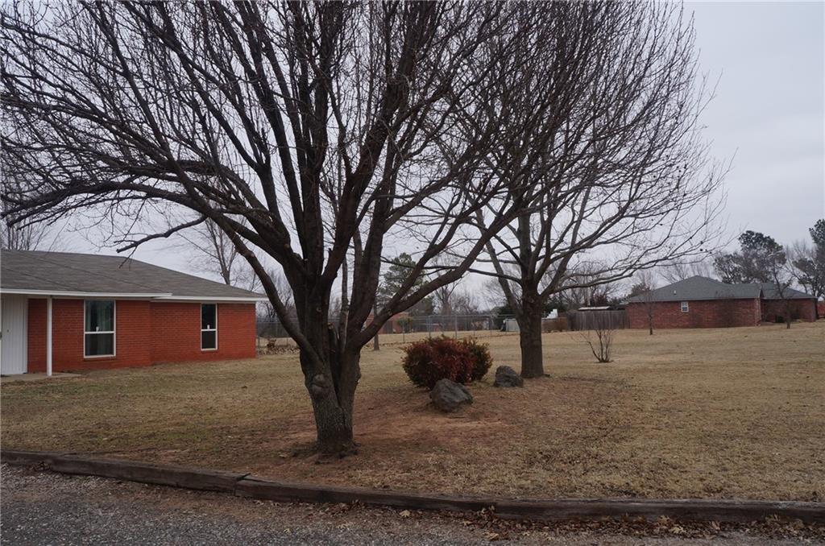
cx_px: 412
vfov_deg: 41.5
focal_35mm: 32
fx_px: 720
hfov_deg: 59.6
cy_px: 273
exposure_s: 1/125
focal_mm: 21
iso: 200
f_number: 13
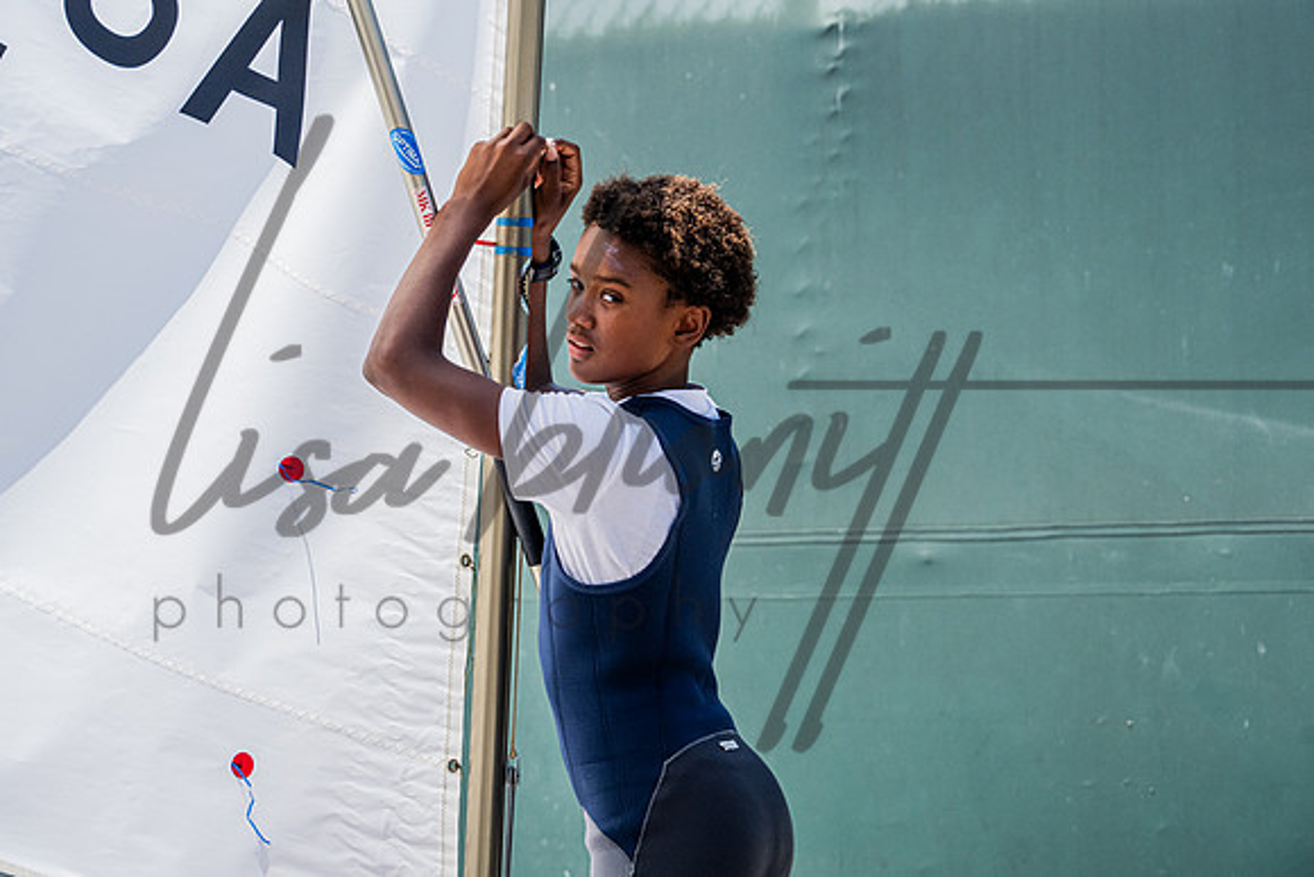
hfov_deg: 19.3
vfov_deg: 13.0
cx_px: 657
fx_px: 3860
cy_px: 389
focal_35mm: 106
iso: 1000
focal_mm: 95
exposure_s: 1/2500
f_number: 6.3
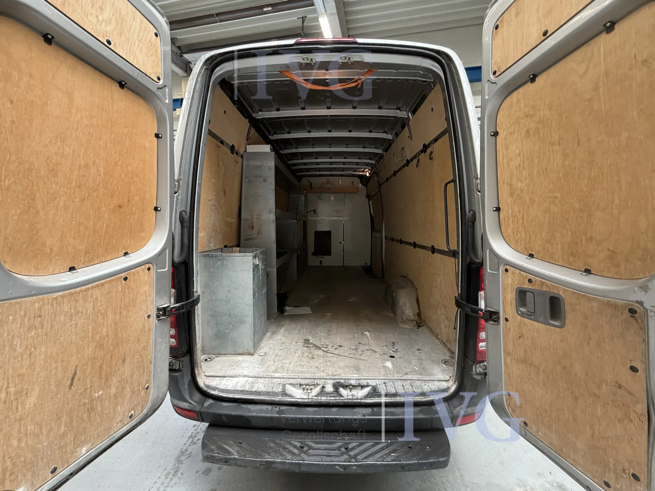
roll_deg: -0.6
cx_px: 328
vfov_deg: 85.7
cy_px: 246
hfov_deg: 102.1
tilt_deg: -5.6
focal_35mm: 14
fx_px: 265
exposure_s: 1/62
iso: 320
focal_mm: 2.22
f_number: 2.2
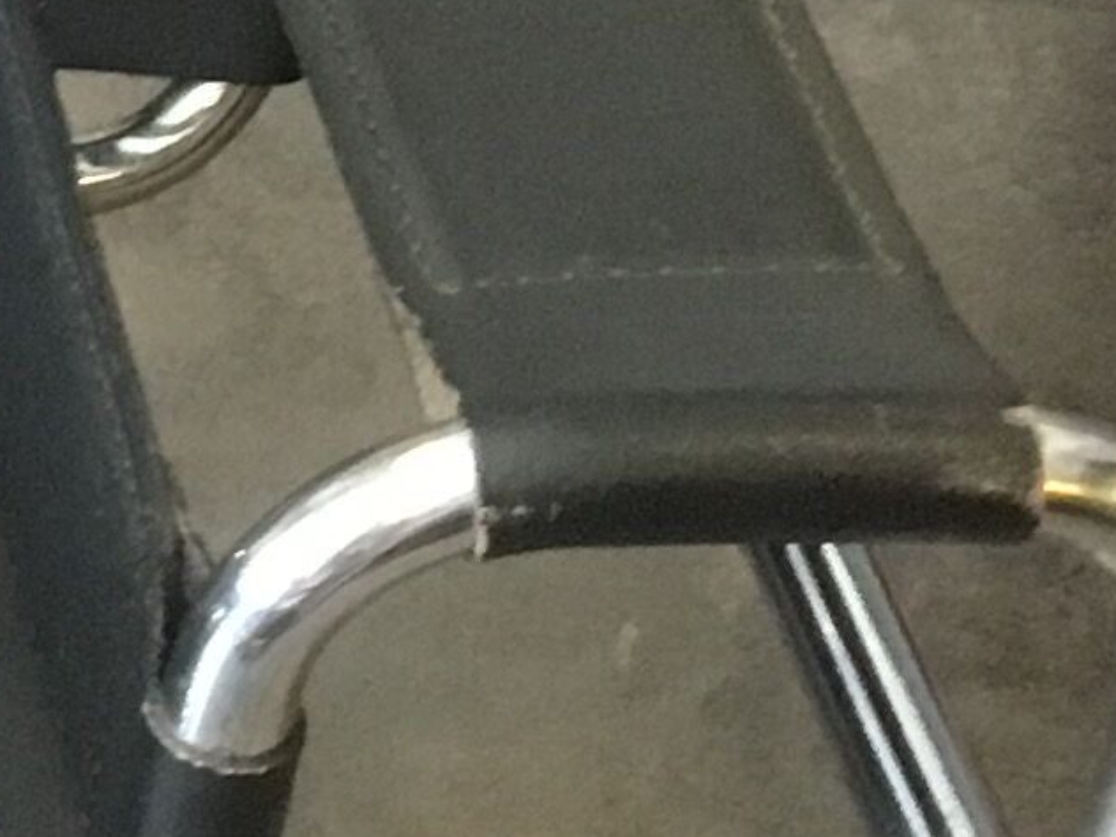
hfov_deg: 9.7
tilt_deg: -38.0
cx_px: -1407
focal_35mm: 185
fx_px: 5964
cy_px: 81
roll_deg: -0.5
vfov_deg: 8.0
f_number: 2.2
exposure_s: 1/17
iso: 200
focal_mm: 4.15
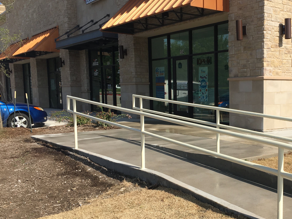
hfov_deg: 41.6
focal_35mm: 44
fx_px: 371
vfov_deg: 32.7
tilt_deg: -6.8
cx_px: 220
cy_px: 138
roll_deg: -0.1
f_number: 2.2
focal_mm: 4.15
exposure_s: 1/1538
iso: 25
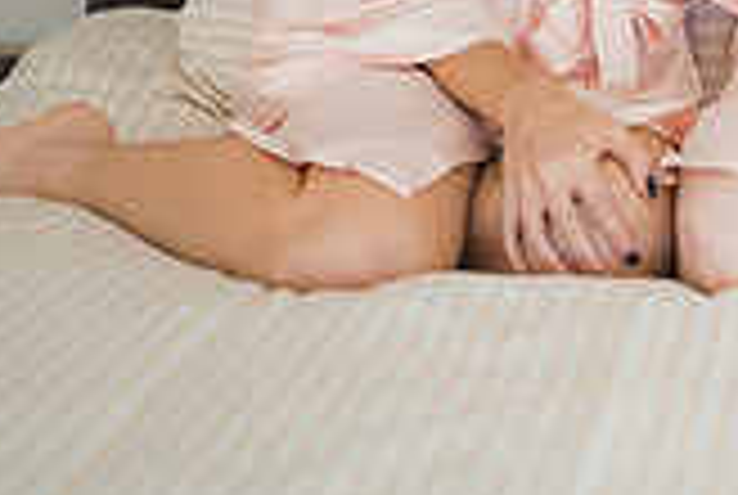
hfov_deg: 15.3
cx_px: 981
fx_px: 2608
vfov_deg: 10.3
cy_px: -335
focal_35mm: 127
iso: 400
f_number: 1.4
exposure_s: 1/400
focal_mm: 35
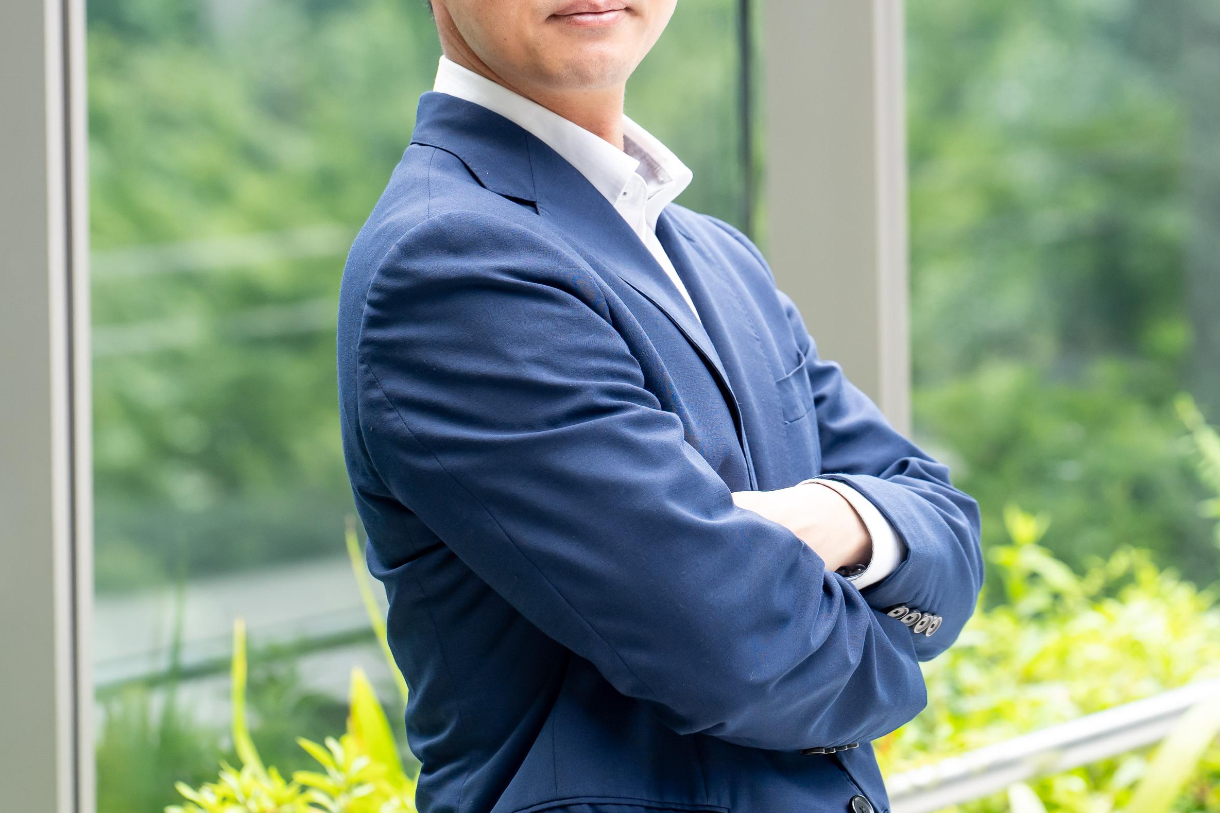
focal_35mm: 184
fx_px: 6235
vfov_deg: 7.5
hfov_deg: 11.2
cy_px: 156
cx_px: 799
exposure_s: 1/640
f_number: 4.5
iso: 800
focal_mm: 113
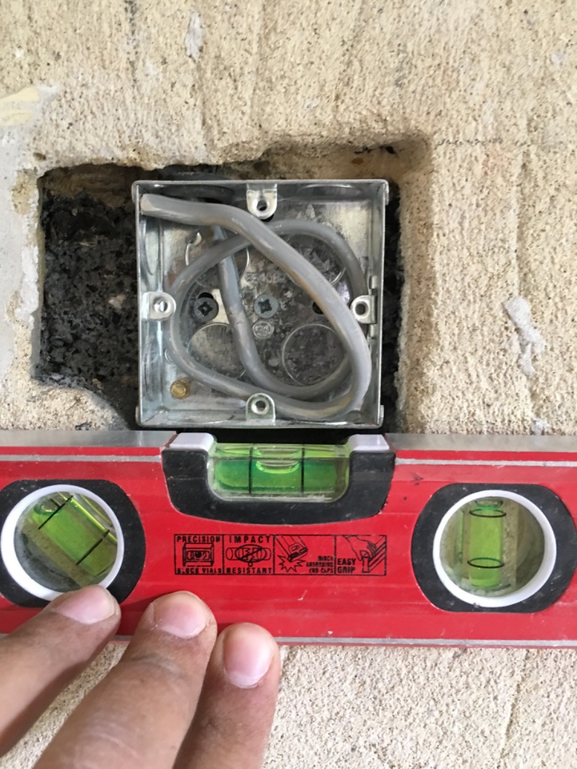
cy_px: 384
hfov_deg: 48.2
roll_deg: -0.9
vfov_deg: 61.7
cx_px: 288
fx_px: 645
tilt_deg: -6.6
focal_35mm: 29
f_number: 2.2
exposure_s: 1/17
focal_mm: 4.15
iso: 100
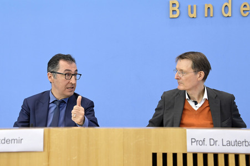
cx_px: 125
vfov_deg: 26.0
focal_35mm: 52
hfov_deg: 38.2
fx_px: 361
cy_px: 83
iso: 3200
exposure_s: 1/500
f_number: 5
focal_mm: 52
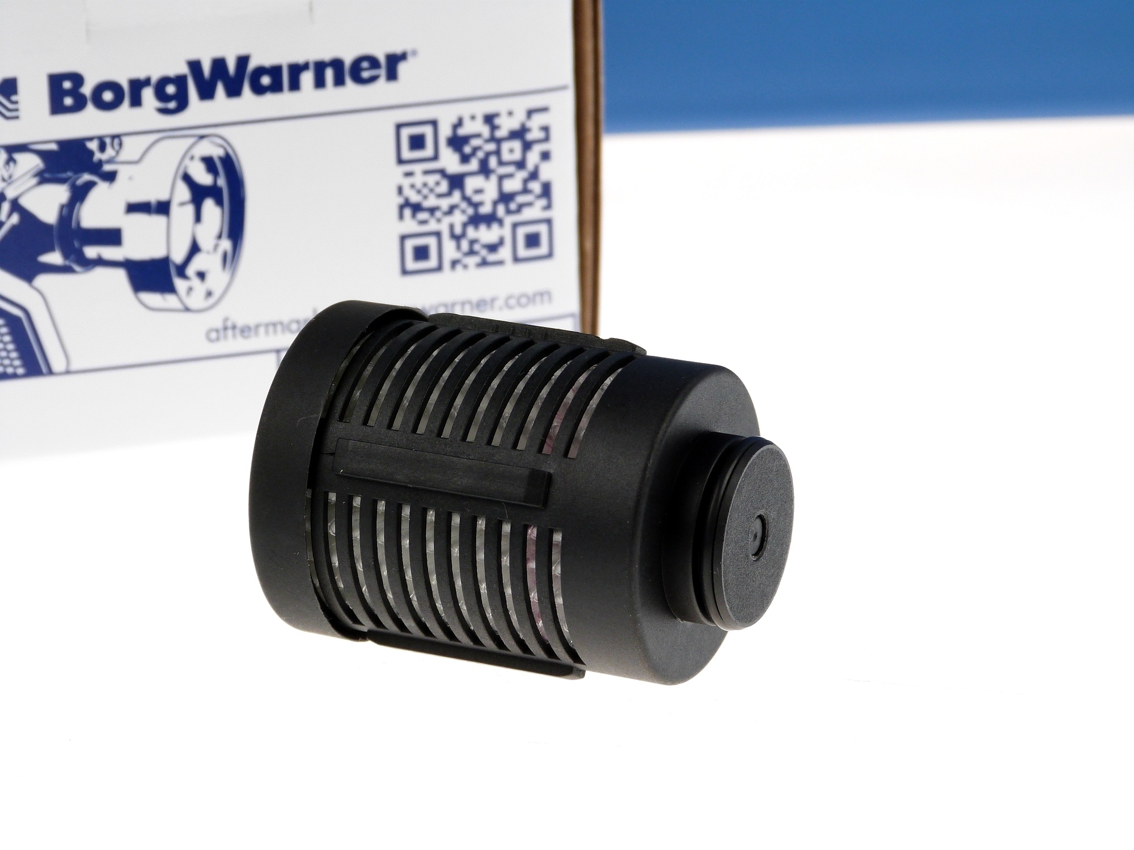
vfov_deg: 11.1
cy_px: 425
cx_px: 567
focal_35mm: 134
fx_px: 4390
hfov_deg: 14.7
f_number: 3.6
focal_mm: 24.2
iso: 100
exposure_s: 1/80
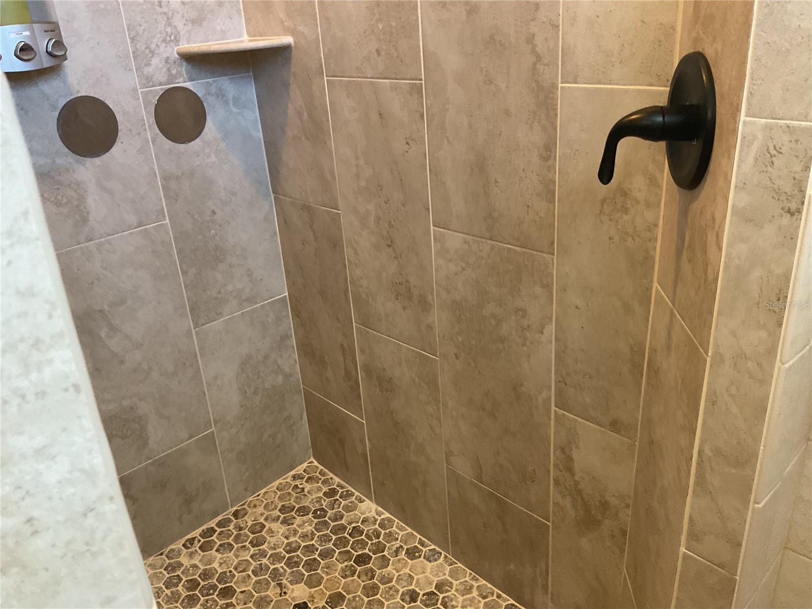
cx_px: 406
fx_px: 680
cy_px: 304
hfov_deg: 61.7
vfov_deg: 48.2
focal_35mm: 29
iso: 200
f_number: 1.8
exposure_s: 1/60
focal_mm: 3
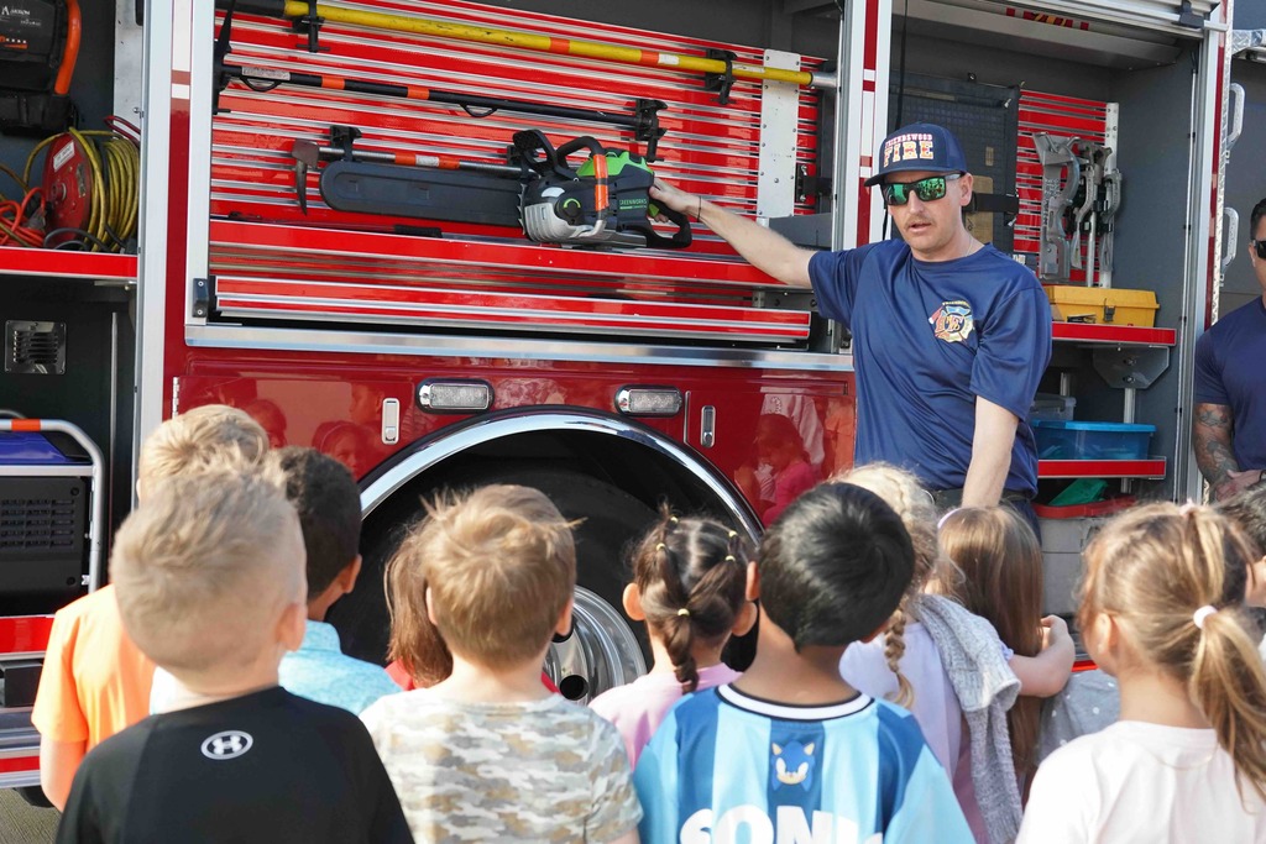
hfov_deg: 44.5
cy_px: 422
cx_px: 633
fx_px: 1547
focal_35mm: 44
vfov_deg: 30.5
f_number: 6.3
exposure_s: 1/1600
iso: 4000
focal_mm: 44
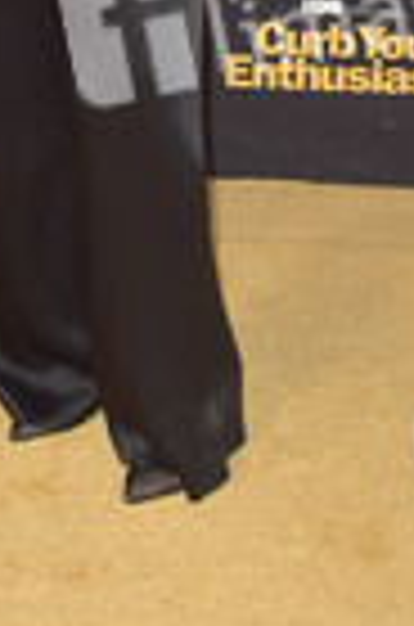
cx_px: -119
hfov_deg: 12.7
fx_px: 1803
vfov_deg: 18.1
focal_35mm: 104
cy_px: -225
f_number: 7.1
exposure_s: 1/250
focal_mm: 36
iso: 320
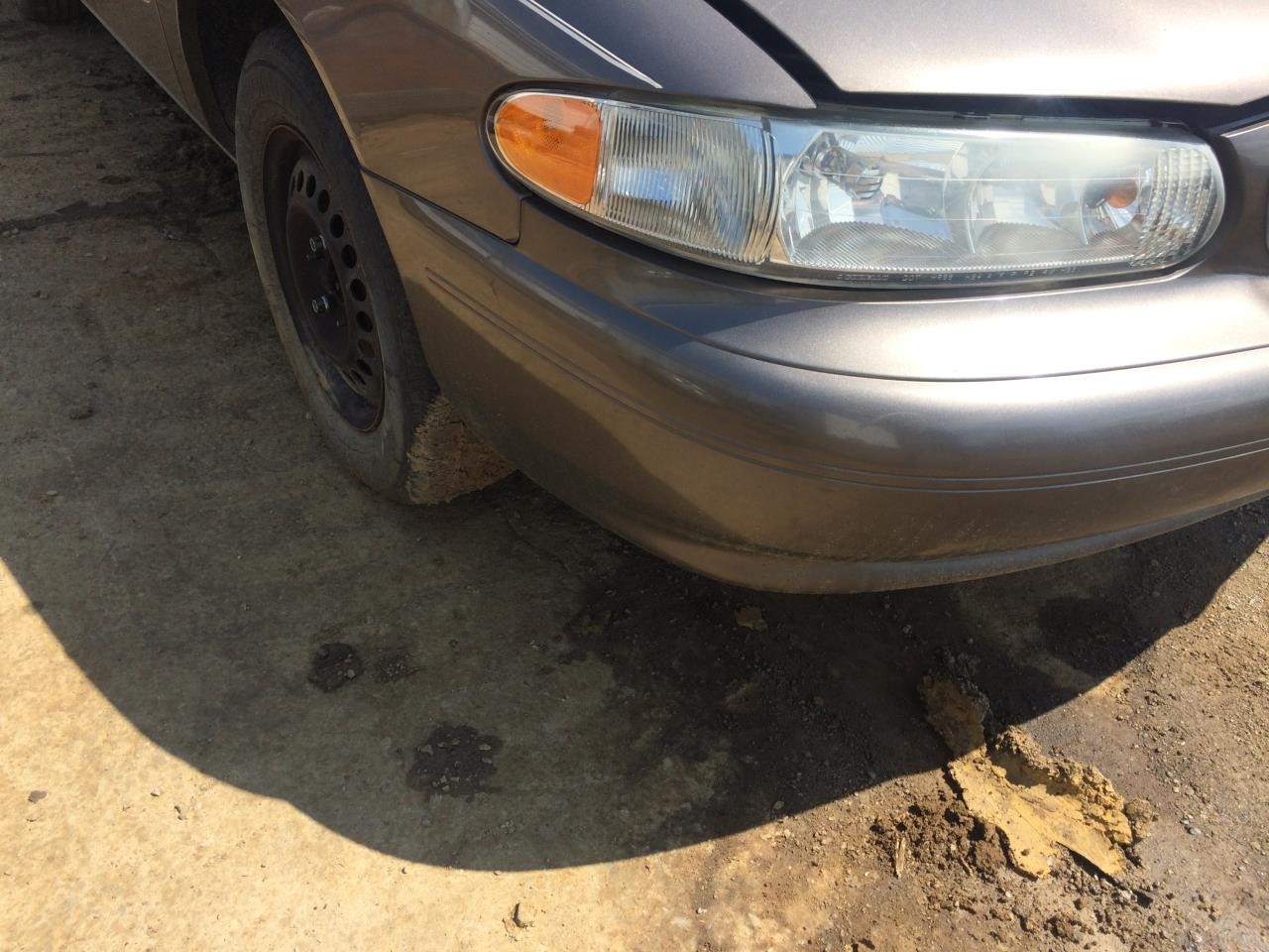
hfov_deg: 61.7
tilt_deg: -30.2
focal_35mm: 29
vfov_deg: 48.2
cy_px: 476
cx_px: 634
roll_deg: -7.0
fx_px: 1063
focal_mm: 4.15
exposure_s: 1/1282
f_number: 2.2
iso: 32
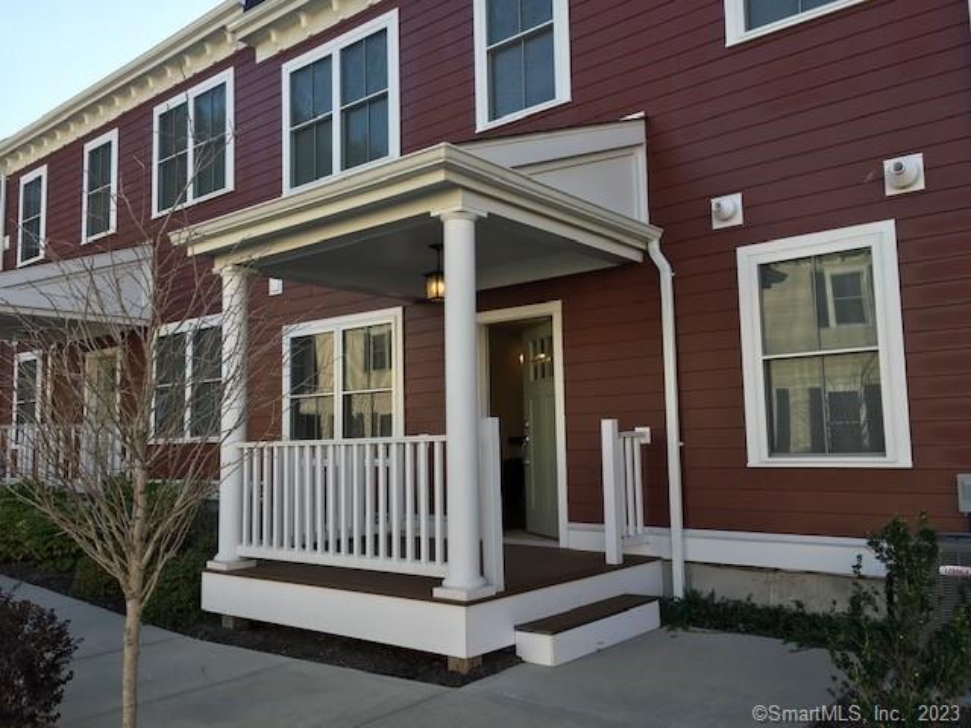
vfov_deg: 48.2
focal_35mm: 29
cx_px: 486
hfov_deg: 61.7
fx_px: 813
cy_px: 364
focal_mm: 4.15
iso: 25
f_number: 2.2
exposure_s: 1/363
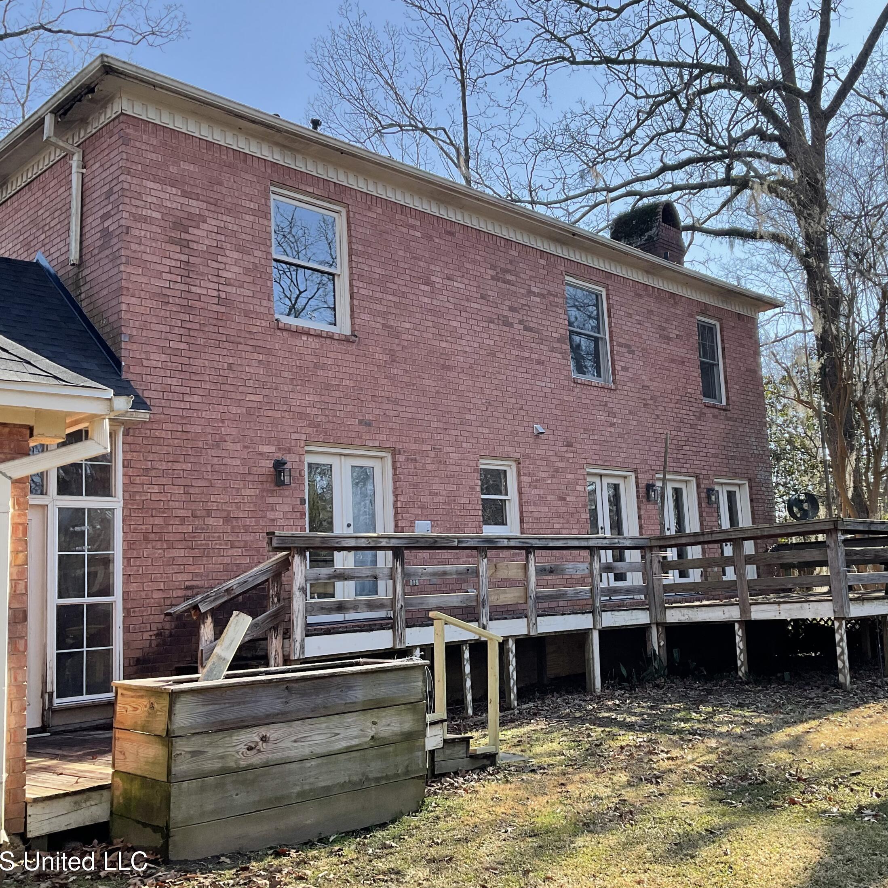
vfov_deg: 47.2
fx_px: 1016
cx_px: 567
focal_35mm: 35
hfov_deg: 46.7
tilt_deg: +7.2
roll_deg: +3.7
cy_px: 448
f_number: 1.8
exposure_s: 1/691
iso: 16
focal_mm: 3
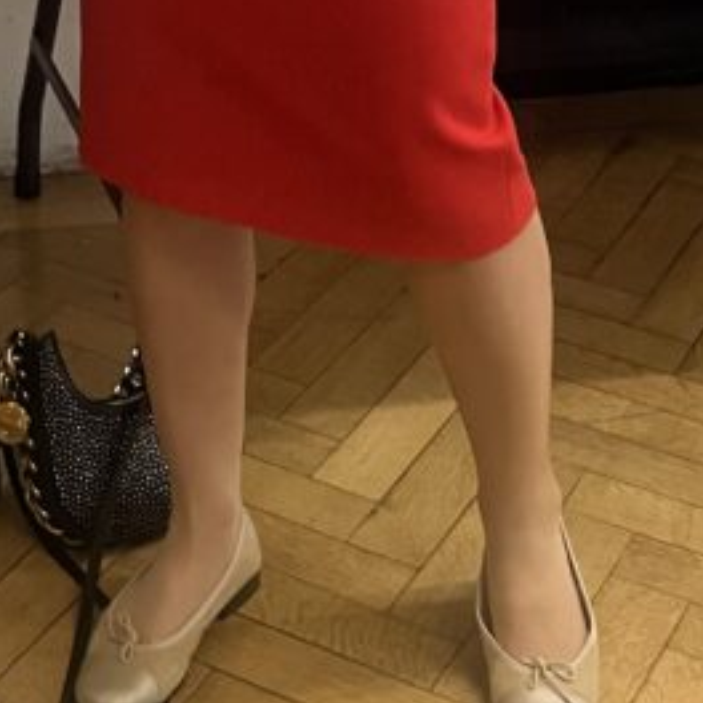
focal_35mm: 89
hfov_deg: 18.9
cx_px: -13
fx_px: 2045
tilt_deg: -4.0
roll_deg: +0.7
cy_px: -612
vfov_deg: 16.1
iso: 200
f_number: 1.6
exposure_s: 1/50
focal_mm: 5.1
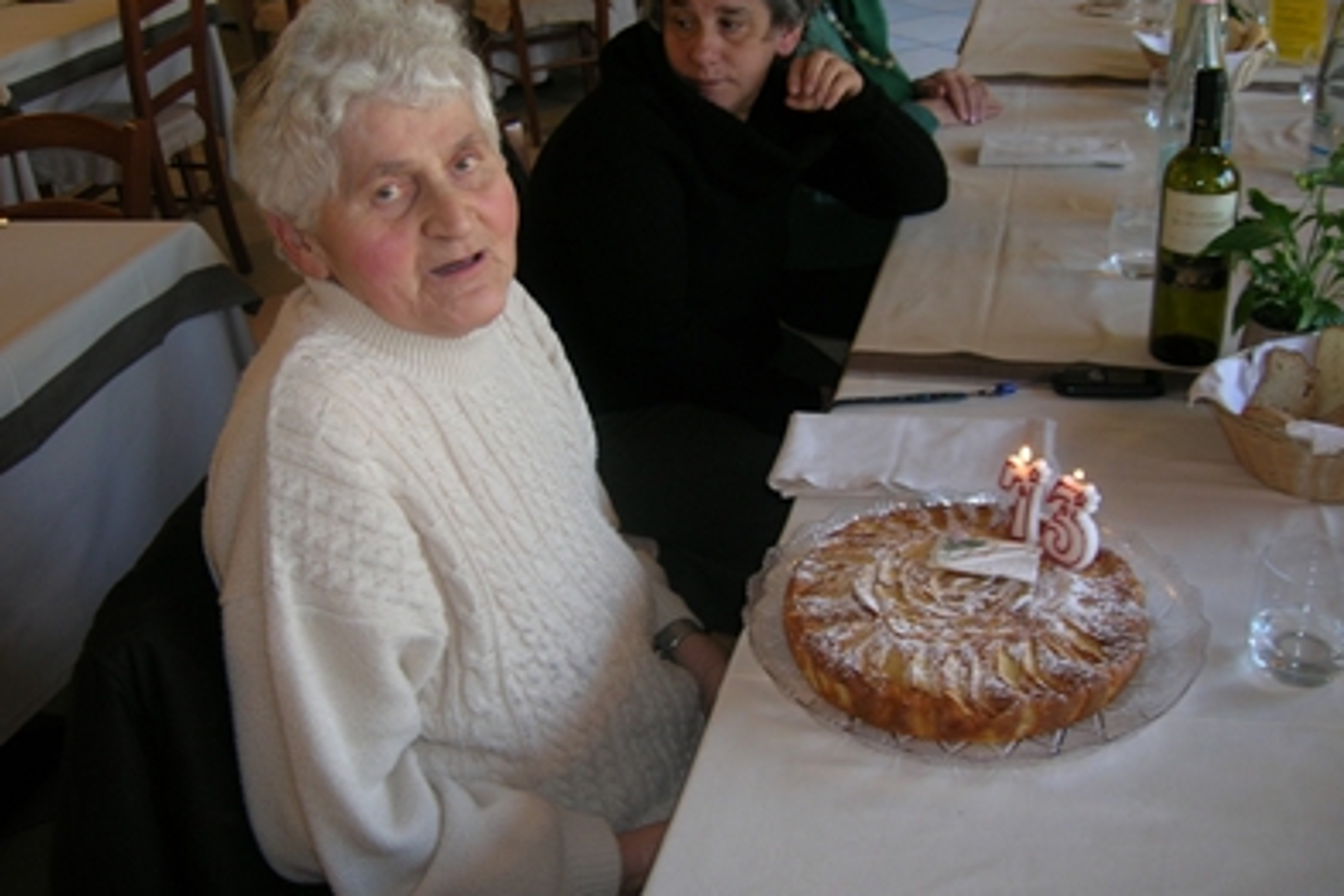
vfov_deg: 36.8
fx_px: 1344
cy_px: 400
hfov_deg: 53.1
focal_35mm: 36
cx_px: 663
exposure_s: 1/30
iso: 50
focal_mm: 5.7
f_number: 2.9
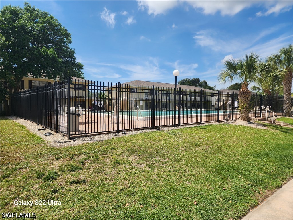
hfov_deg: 73.9
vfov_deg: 58.9
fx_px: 195
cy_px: 110
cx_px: 146
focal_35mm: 23
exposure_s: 1/1472
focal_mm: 6.4
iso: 12
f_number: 1.8
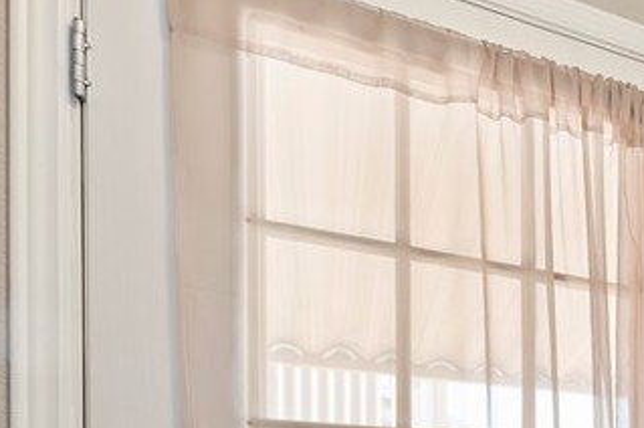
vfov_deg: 25.3
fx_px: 804
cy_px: 572
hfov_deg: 27.6
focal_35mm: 45
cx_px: 991
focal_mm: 14
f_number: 10
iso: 500
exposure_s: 1/1.67
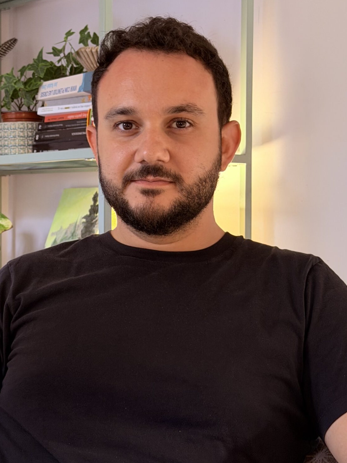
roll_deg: -1.2
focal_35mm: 83
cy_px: 237
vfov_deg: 23.6
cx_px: 123
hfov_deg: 17.7
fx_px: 1109
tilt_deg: -0.1
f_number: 1.78
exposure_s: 1/60
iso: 160
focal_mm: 6.76
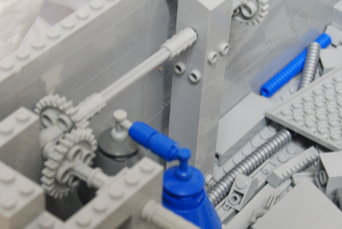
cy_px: 124
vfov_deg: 12.0
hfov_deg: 17.8
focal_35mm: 115
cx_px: 149
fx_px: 1091
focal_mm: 55
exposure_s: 1/1.3
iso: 400
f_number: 11
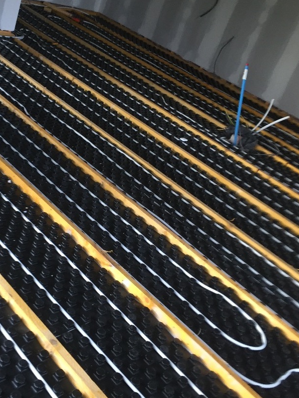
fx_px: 495
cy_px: 187
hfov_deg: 33.3
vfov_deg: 43.8
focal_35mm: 43
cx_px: 95
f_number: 2.2
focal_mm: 4.15
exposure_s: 1/33
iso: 125
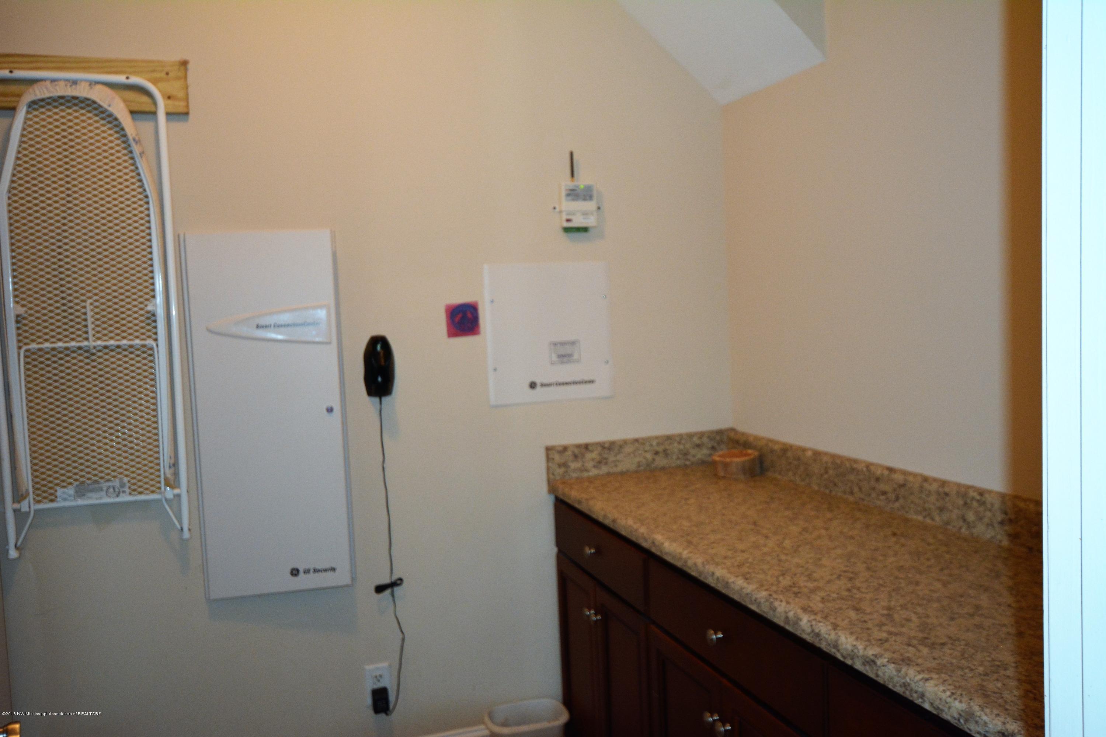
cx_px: 553
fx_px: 922
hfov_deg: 61.9
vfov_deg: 43.6
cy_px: 368
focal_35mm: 30
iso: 1250
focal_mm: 20
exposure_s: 1/60
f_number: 3.5
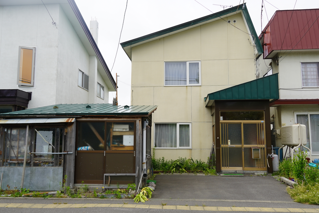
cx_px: 160
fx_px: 292
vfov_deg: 40.0
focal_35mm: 33
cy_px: 106
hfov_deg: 57.2
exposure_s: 1/125
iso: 100
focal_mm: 22
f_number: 9
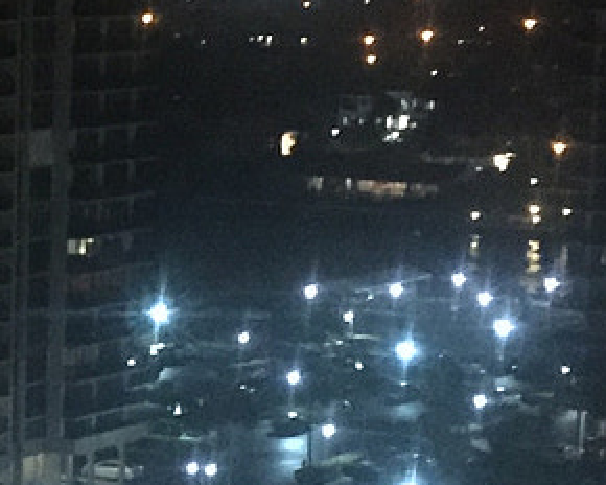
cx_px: -318
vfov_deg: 9.9
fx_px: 2798
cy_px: 366
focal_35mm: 156
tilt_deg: -8.5
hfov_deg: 11.8
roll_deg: -1.2
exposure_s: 1/15
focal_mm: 4.15
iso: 800
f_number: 2.2
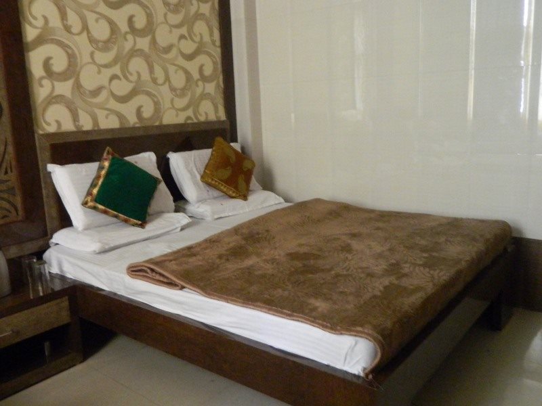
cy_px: 203
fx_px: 485
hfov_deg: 58.4
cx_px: 271
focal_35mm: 31
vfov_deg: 45.4
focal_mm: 5.6
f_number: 3.2
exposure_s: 1/3
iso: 800
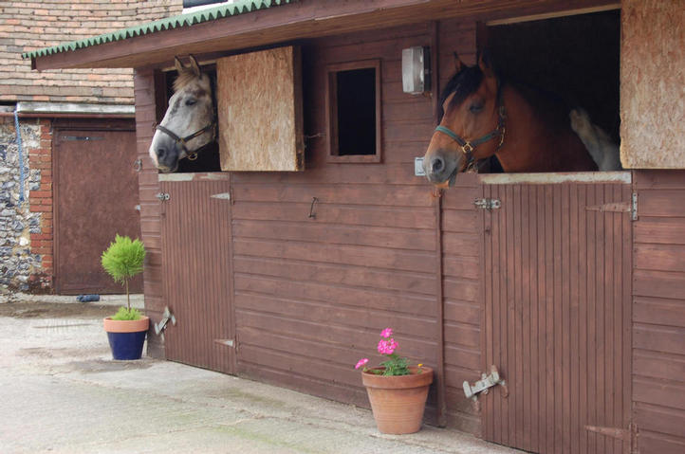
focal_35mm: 72
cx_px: 342
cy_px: 227
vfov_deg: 18.9
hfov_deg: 28.1
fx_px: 1368
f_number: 8
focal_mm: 48
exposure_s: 1/60
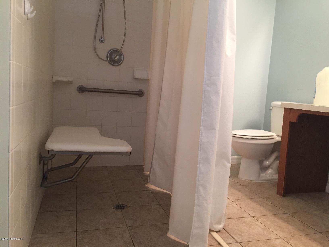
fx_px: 276
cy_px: 124
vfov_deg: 48.2
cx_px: 164
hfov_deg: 61.7
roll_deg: -3.3
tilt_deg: -5.9
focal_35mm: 29
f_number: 2.2
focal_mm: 4.15
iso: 100
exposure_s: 1/17
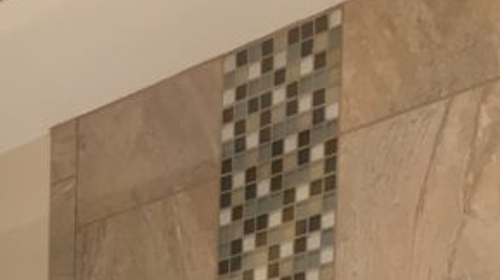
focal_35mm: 112
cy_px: 835
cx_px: -97
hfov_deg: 18.2
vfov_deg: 8.9
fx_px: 1484
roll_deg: -1.0
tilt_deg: -6.1
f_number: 2.2
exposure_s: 1/30
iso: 50
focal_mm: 4.15
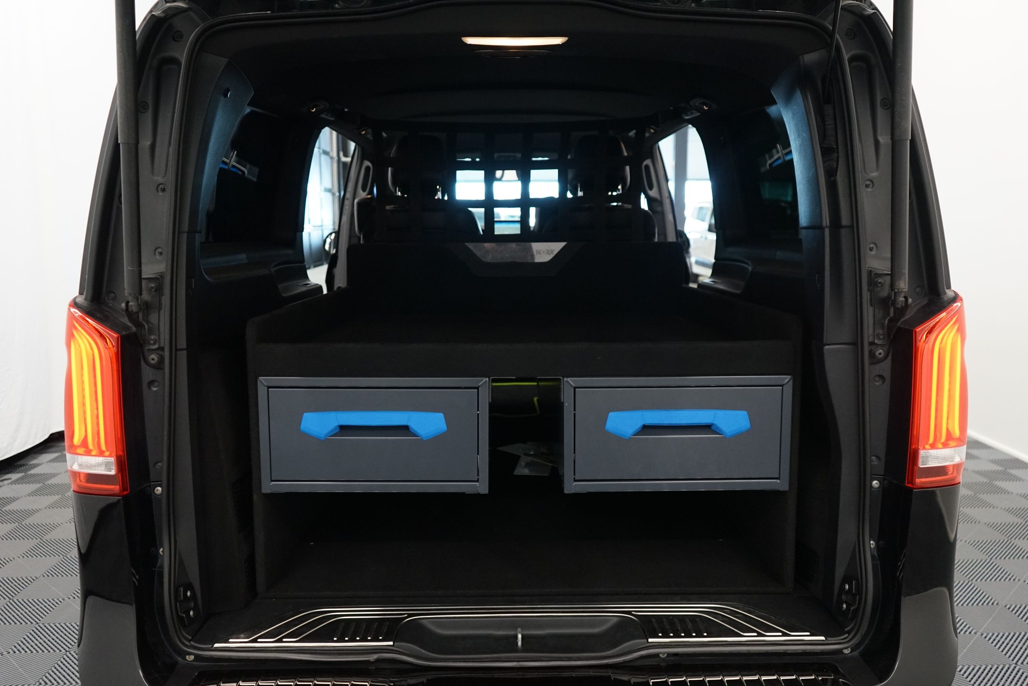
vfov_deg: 45.0
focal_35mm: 29
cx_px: 514
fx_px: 828
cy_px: 343
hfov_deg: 63.7
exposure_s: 1/160
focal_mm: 29
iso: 2500
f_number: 3.5
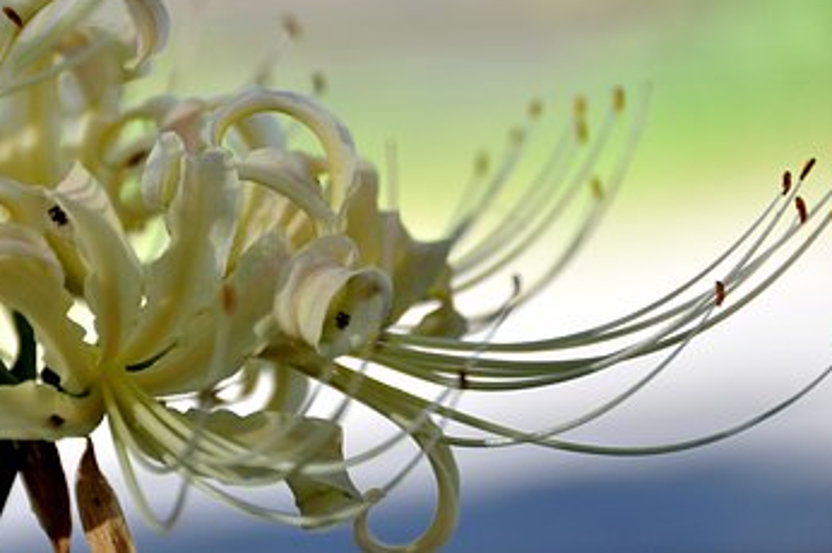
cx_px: 329
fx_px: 10251
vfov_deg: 3.1
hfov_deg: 4.6
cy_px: 147
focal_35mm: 444
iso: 200
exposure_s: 1/320
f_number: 5.6
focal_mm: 200
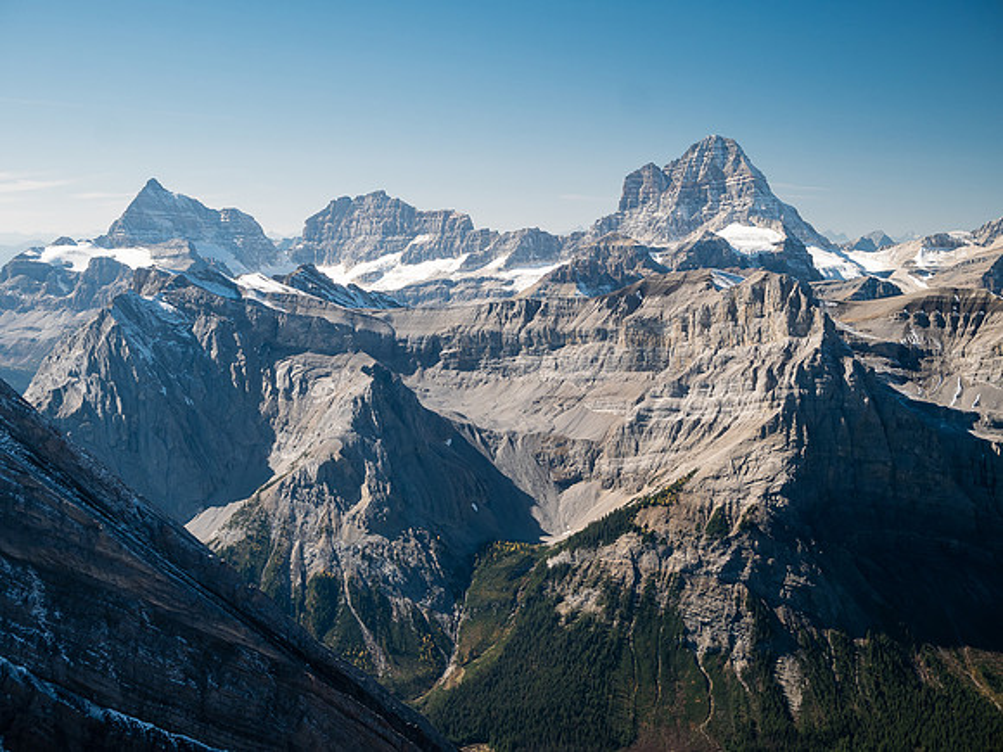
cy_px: 376
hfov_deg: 30.3
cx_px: 502
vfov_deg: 22.9
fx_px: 1854
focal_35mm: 64
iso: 200
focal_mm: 32
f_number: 8
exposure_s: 1/125
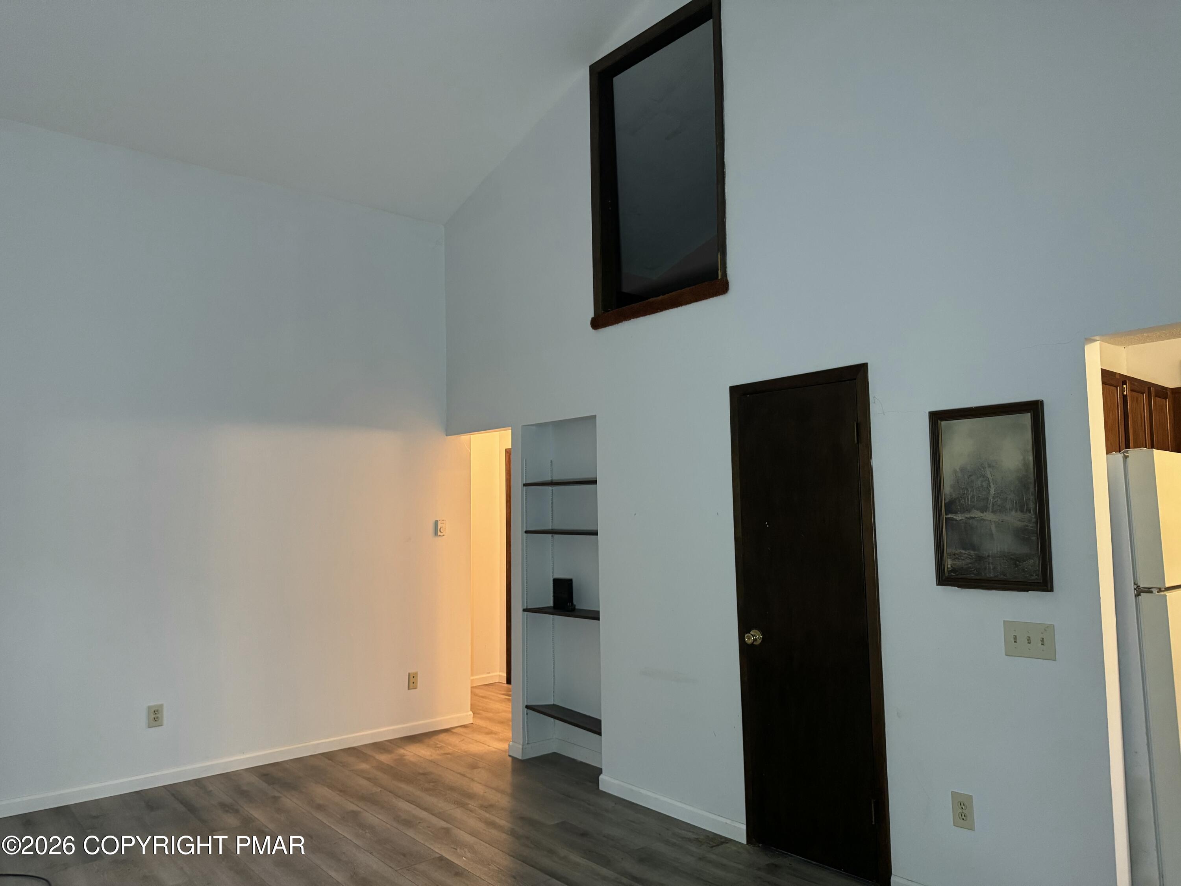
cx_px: 590
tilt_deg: +4.9
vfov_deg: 56.8
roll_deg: +1.1
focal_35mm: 24
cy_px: 443
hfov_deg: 71.6
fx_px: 819
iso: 640
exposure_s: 1/40
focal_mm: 6.76
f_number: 1.78
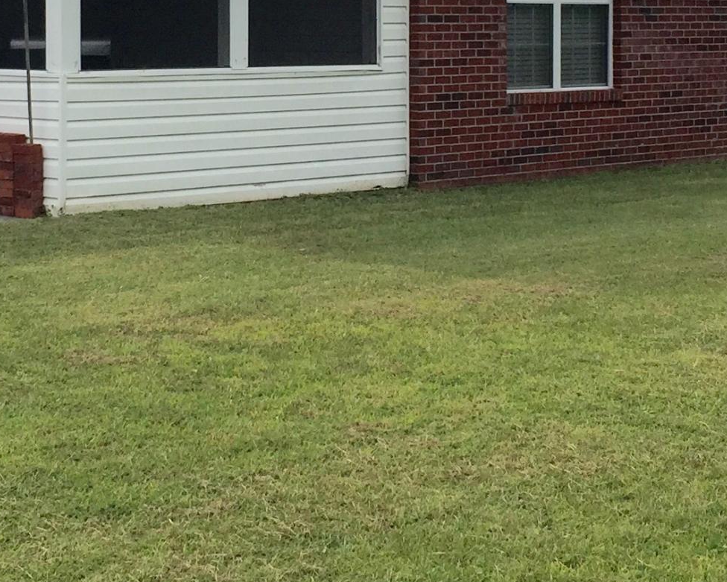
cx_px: 215
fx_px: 1872
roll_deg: -0.4
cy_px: 60
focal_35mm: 87
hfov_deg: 21.8
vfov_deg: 17.4
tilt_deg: -1.1
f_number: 2.2
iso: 32
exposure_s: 1/2198
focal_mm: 4.15
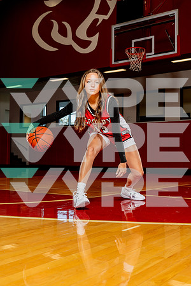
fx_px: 342
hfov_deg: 31.2
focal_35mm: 43
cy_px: 143
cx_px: 96
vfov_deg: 45.4
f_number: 5.6
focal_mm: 43
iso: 400
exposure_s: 1/250
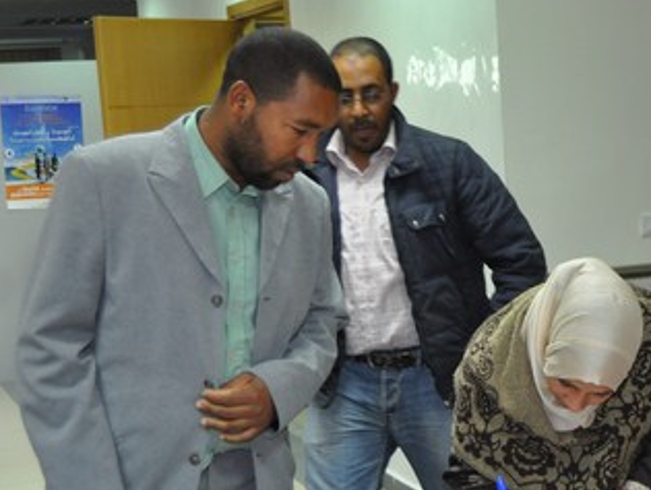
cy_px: 350
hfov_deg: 25.2
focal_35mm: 76
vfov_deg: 19.3
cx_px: 525
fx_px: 1431
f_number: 4
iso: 800
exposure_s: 1/60
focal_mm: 26
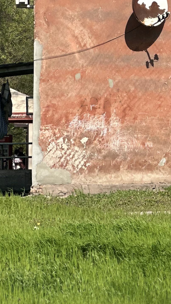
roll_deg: -0.2
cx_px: 260
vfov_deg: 9.2
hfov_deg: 5.1
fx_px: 1886
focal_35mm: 234
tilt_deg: +5.0
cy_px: -2
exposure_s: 1/769
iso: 32
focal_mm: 9
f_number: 2.8
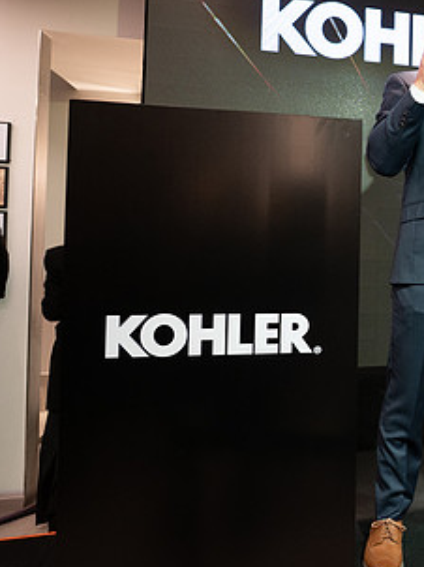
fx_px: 605
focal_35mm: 37
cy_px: 234
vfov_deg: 49.9
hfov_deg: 32.1
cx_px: 508
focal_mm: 20
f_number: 4.5
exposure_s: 1/200
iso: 1600
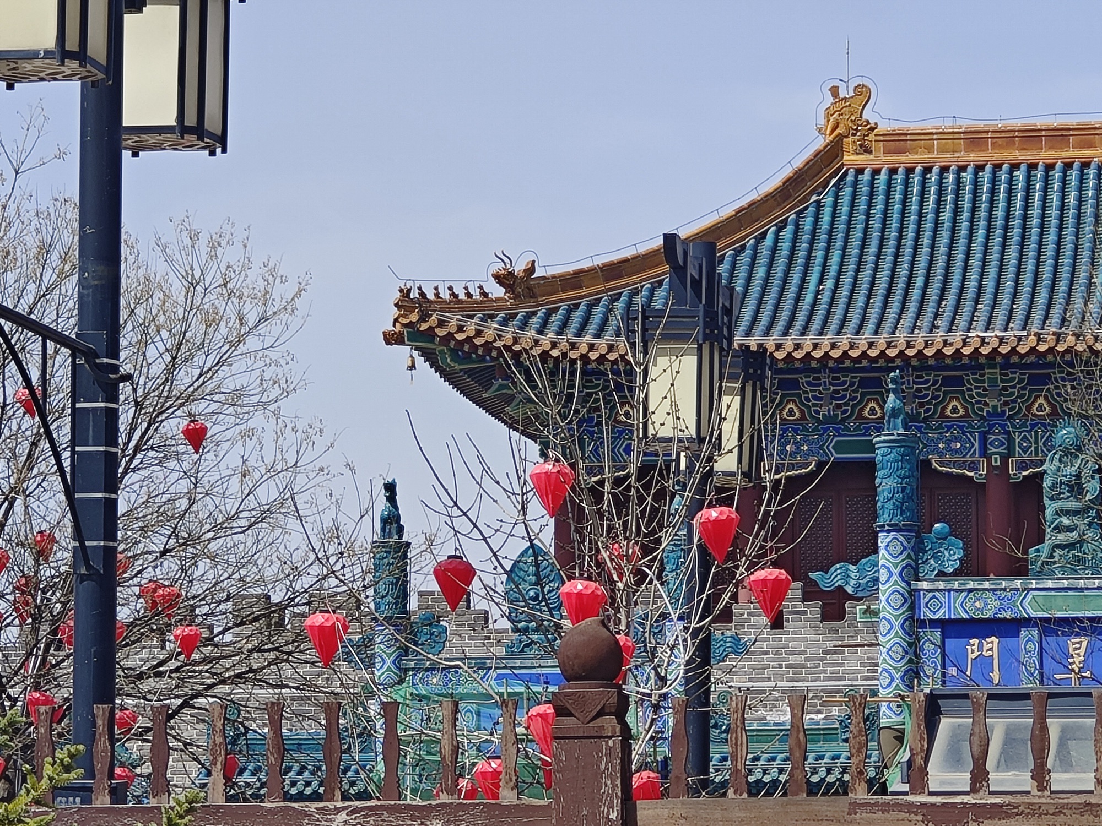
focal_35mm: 75
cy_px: 413
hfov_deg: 26.0
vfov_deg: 19.6
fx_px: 2388
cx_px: 551
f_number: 2
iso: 50
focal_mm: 7.06
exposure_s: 1/1089
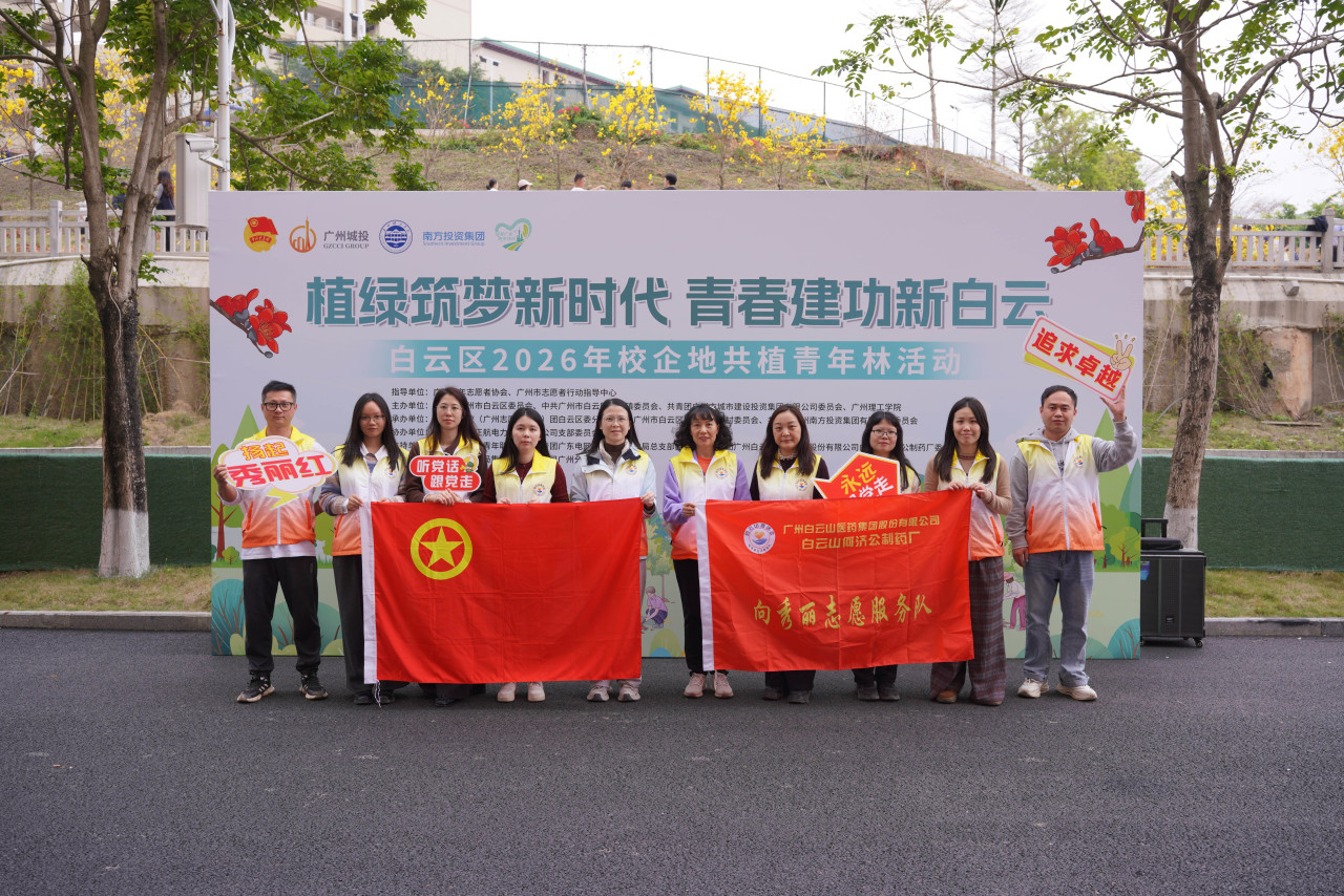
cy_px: 448
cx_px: 672
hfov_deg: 61.9
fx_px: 1120
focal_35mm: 30
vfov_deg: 43.6
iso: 100
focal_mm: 30
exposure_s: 1/100
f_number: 4
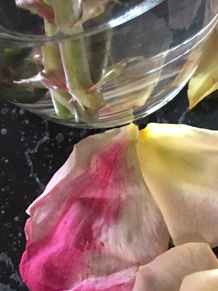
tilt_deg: -56.1
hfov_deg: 17.5
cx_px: 151
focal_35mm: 84
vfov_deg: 22.3
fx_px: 705
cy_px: -10
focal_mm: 4.15
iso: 200
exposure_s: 1/33
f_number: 2.2
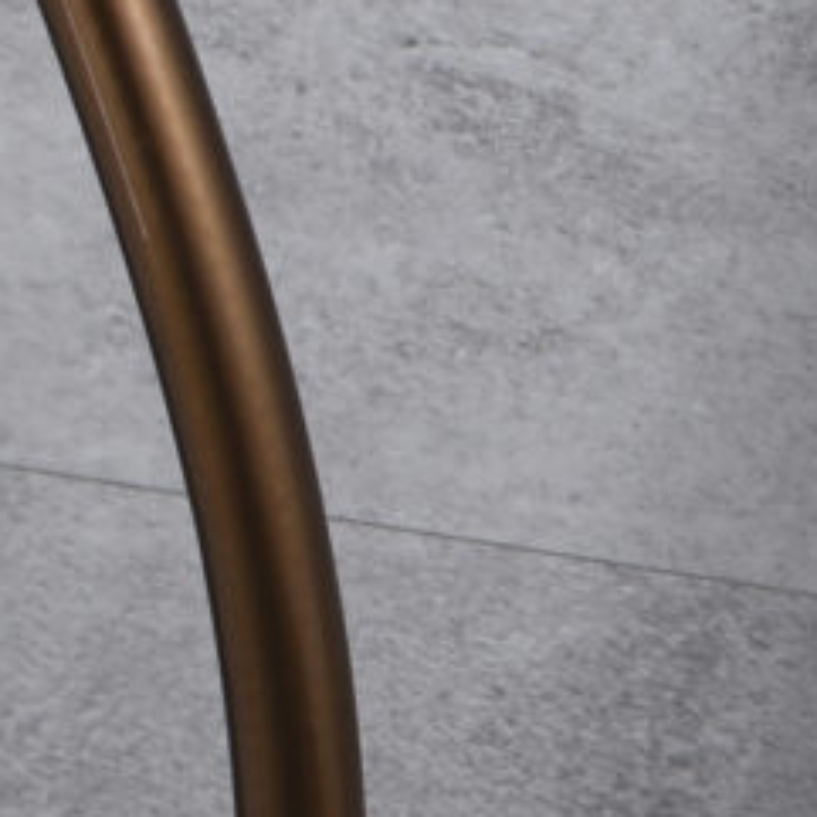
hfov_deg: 1.8
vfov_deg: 1.8
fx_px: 25314
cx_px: -1558
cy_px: -553
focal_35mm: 948
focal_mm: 105
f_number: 11
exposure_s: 1/160
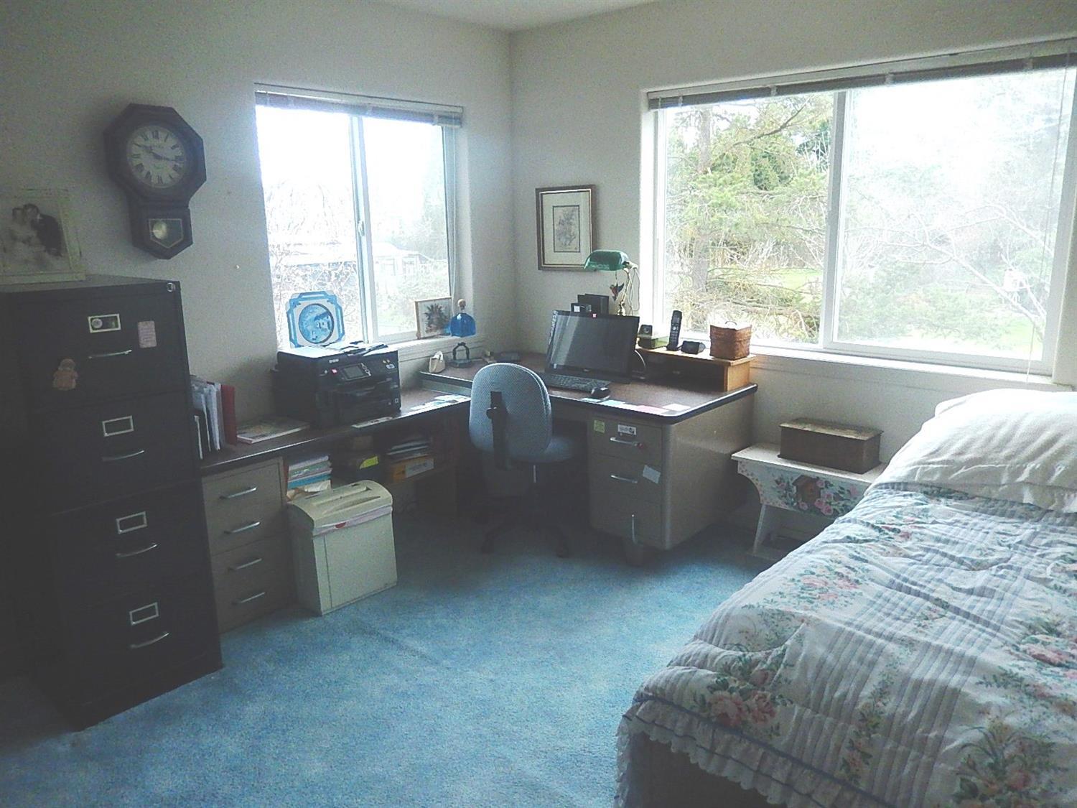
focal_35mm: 25
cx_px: 538
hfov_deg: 69.4
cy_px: 404
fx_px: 778
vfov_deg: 54.9
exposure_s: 1/40
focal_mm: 4.5
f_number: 3.4
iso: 125
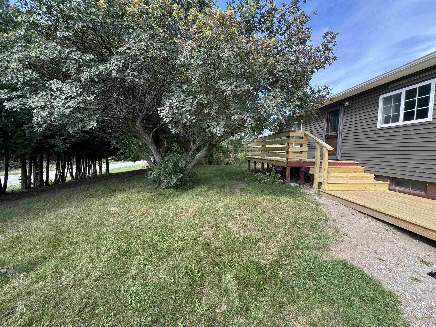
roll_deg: -2.0
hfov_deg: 102.1
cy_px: 164
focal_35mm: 14
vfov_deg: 85.7
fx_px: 176
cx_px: 218
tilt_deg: -4.5
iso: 40
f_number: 2.2
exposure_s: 1/265
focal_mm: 2.22
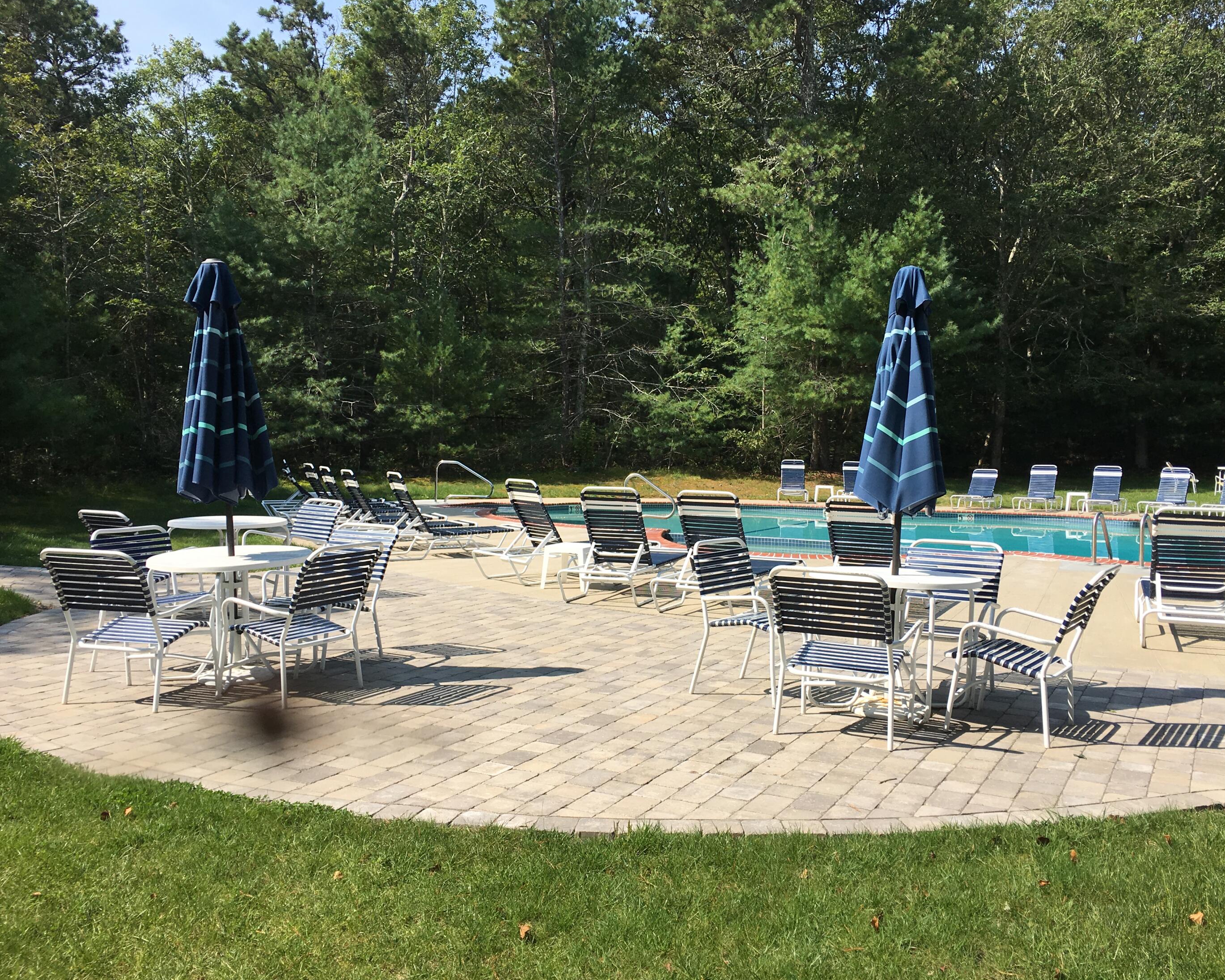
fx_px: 1124
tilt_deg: -1.3
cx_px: 649
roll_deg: -2.3
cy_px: 496
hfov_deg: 57.1
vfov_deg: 47.1
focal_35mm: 31
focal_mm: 4.15
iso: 25
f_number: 2.2
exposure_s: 1/1374
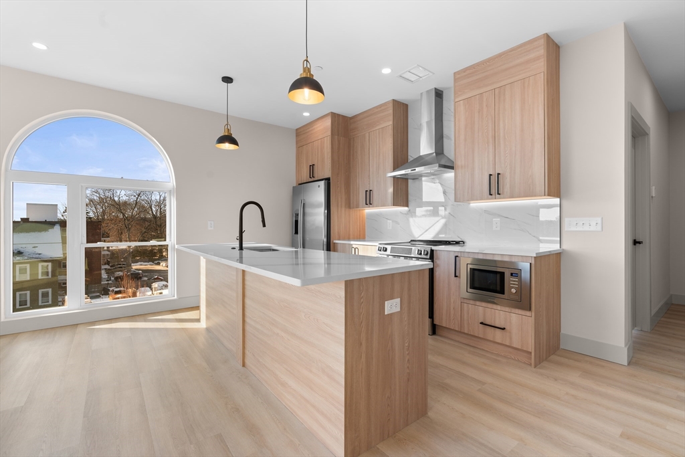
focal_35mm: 16
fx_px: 304
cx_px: 342
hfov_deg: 96.7
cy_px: 228
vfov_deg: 73.8
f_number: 8
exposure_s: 1/6
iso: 100
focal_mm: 16
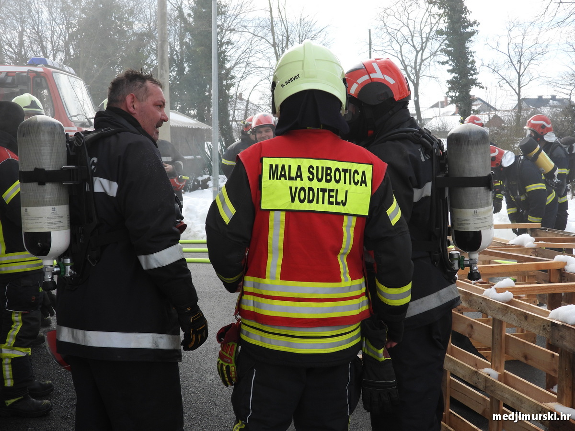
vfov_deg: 29.1
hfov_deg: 38.2
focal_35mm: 50
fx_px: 831
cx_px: 288
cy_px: 216
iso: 100
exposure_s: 1/640
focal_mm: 9
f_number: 3.2
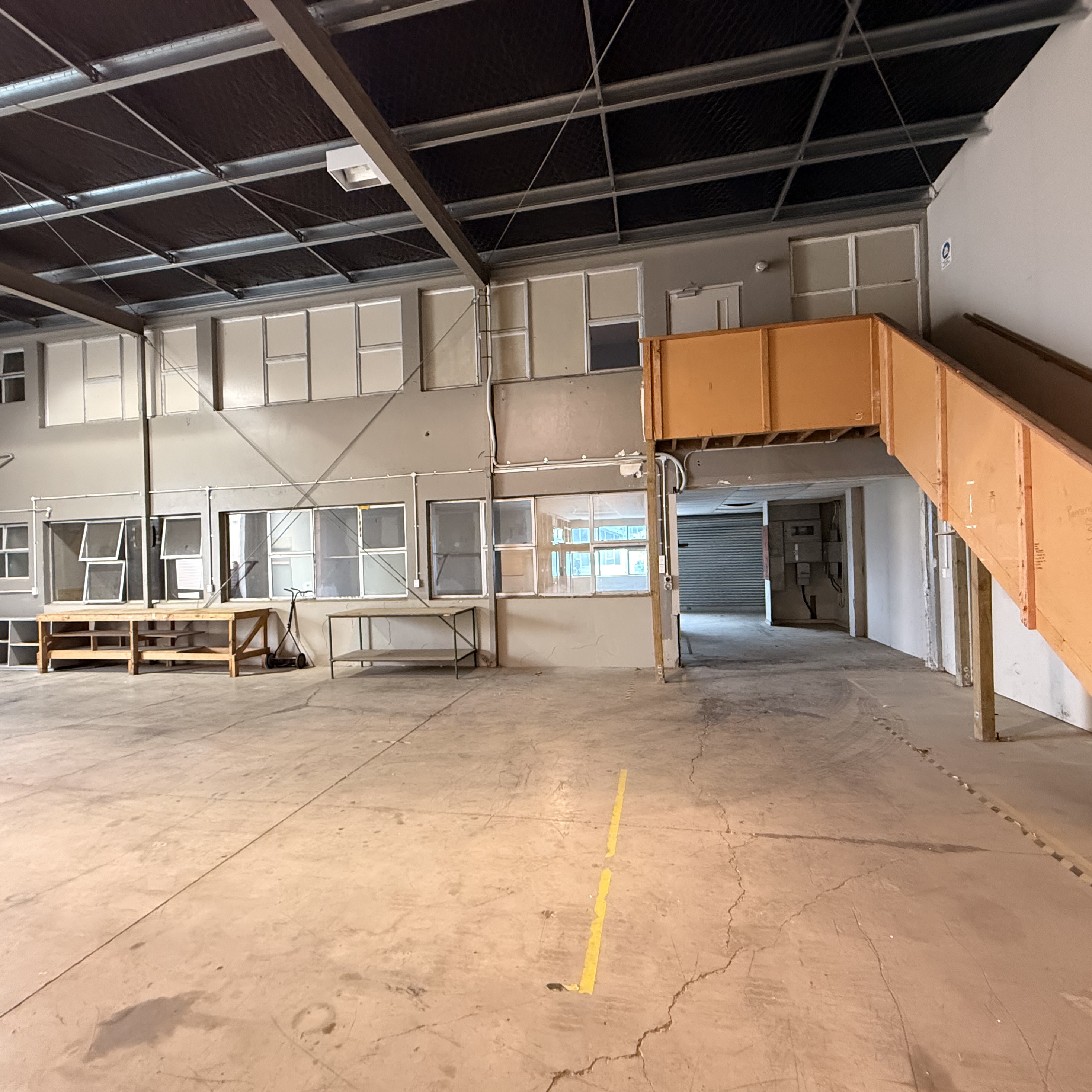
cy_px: 557
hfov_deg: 84.0
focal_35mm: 17
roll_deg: +1.7
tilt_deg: +1.5
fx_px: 607
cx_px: 534
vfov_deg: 84.0
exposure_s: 1/50
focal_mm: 2.22
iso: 640
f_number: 2.2
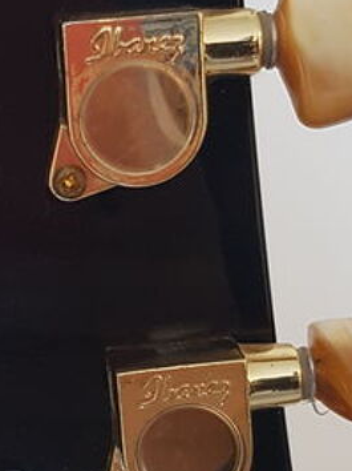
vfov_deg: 20.0
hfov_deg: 14.8
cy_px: 321
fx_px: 1330
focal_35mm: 98
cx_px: 0
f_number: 1.7
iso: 200
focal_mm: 4.2
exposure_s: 1/25
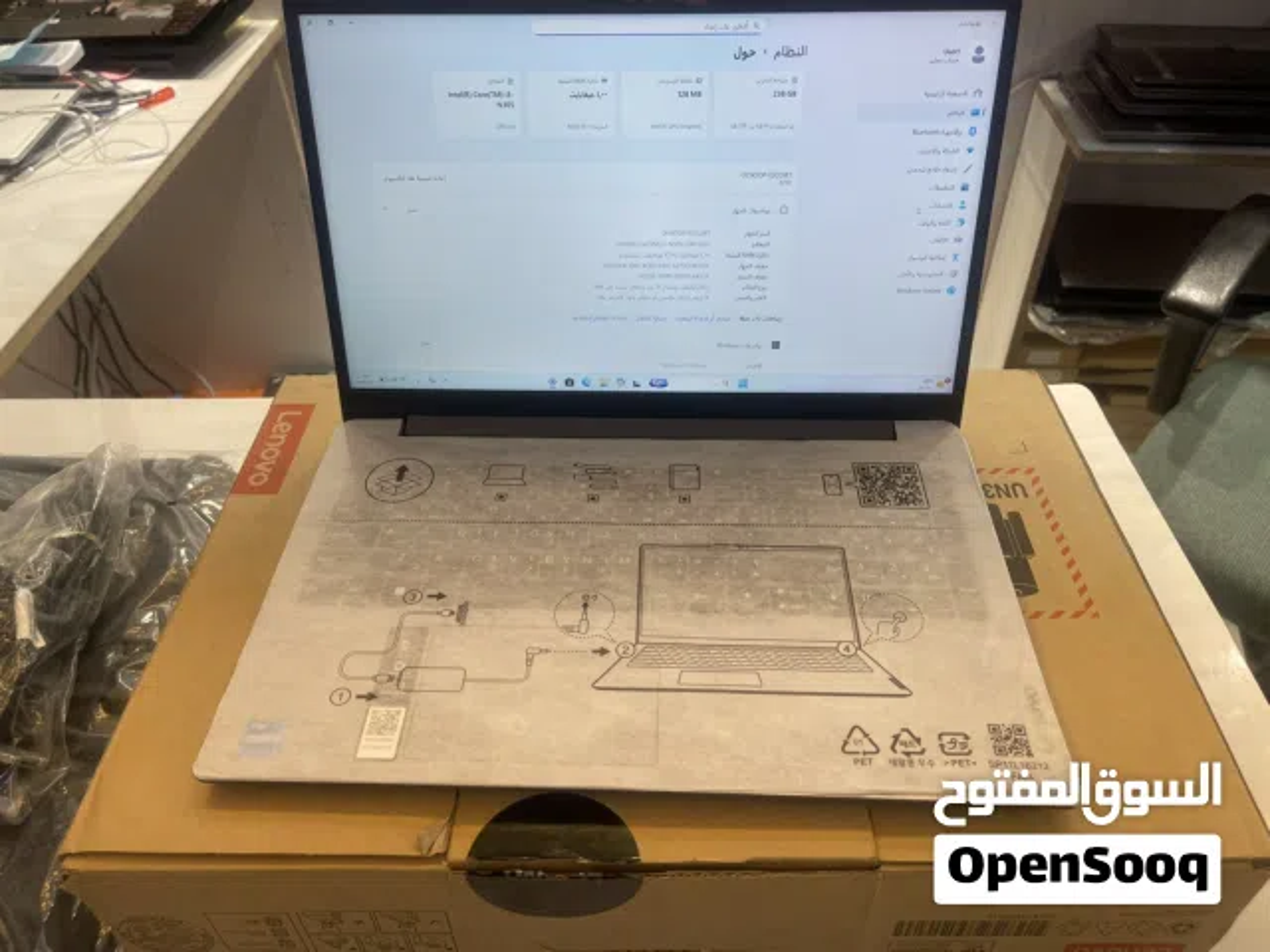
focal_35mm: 25
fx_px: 917
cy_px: 476
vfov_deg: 54.9
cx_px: 635
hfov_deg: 69.4
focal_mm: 5.1
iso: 50
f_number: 1.6
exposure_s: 1/120
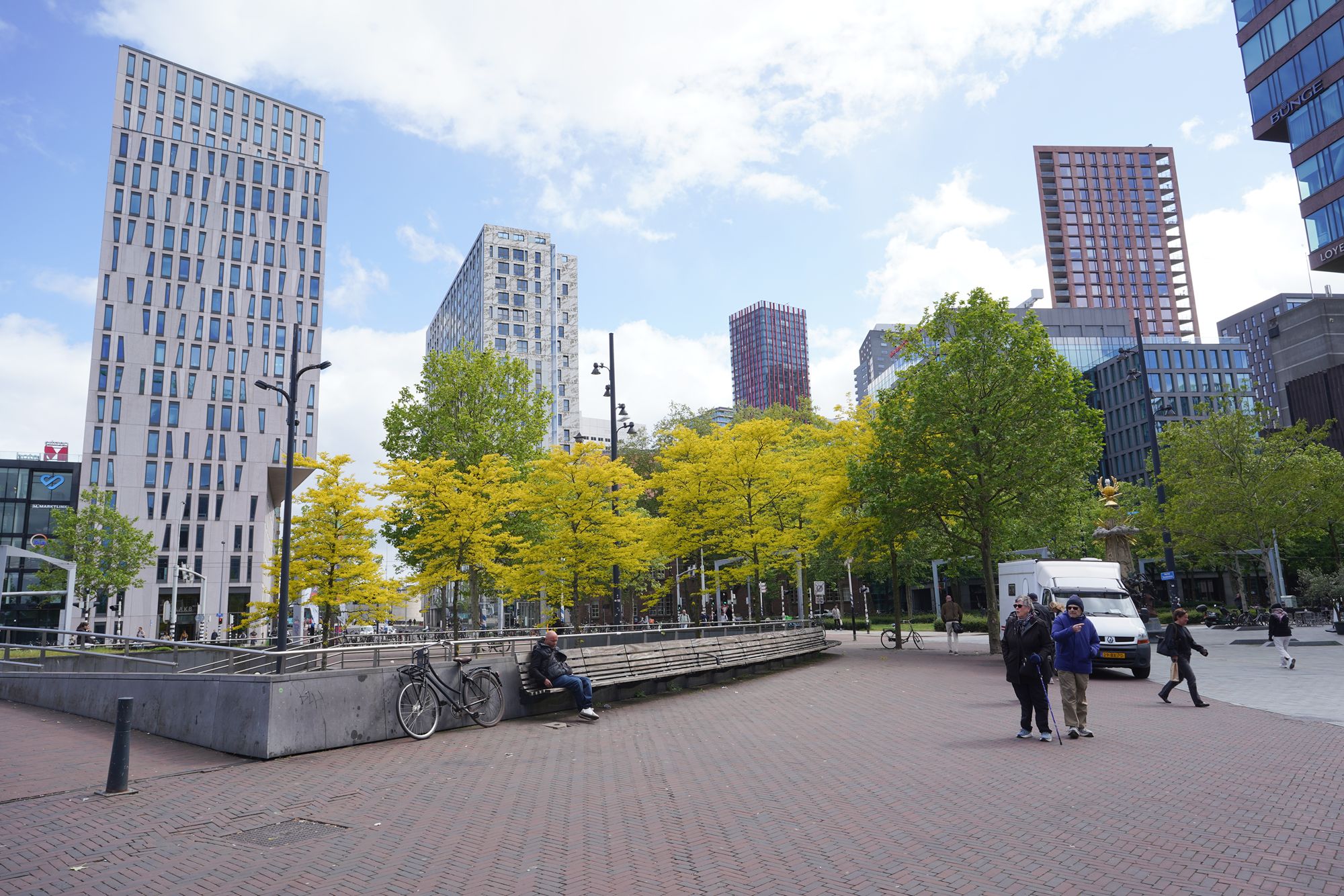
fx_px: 896
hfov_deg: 73.7
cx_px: 672
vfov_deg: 53.1
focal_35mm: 24
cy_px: 448
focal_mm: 24
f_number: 11
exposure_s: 1/100
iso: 100
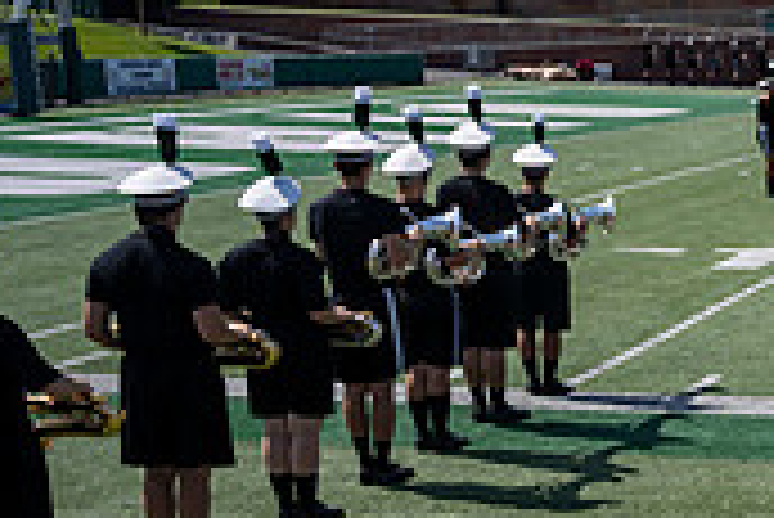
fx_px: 1743
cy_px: 462
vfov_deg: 16.7
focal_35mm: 81
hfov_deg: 20.4
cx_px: 1251
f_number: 5
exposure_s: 1/1600
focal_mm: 24
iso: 200
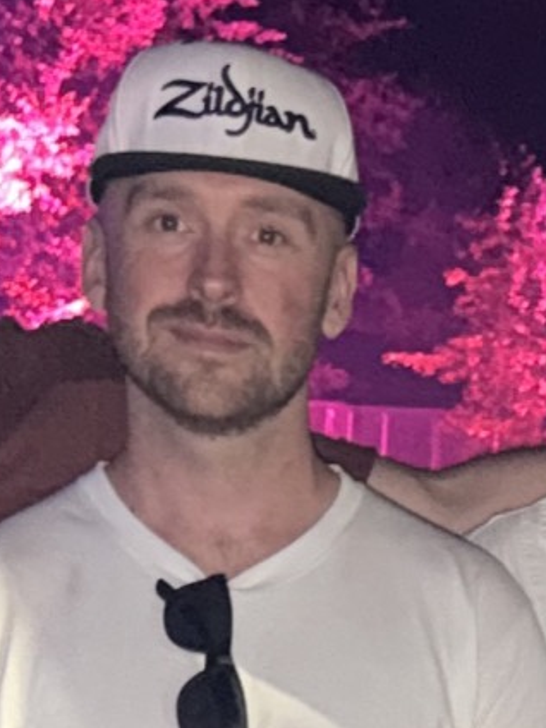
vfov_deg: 53.5
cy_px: 446
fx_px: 715
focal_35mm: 34
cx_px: 264
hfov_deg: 41.8
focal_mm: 6.76
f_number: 1.78
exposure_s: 1/4
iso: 320
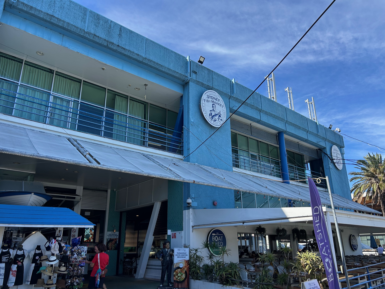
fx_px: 289
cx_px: 192
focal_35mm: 26
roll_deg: +1.1
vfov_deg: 53.1
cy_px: 144
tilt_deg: +16.7
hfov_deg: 67.3
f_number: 1.5
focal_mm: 5.7
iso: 50
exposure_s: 1/1669
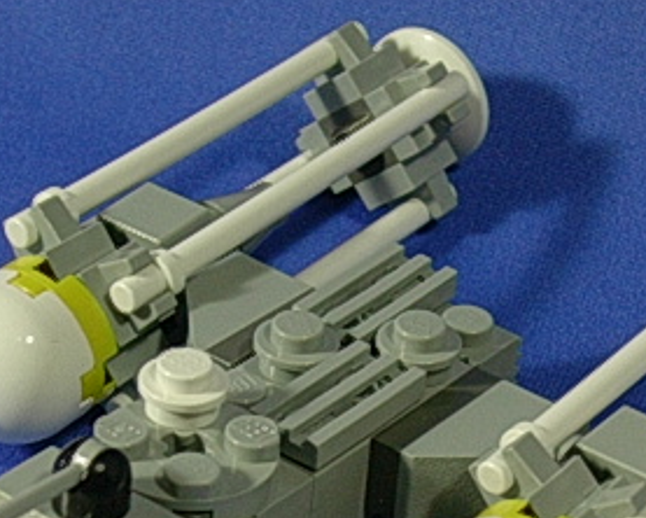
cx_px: 340
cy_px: 474
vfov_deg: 10.8
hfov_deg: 13.6
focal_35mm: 142
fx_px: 2717
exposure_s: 1/16
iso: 70
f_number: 3.5
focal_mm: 9.6
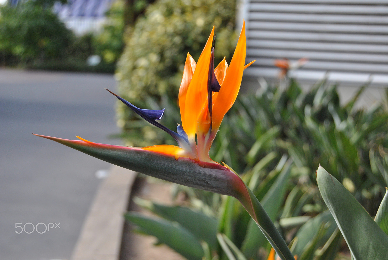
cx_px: 194
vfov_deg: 16.6
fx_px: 890
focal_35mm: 82
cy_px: 130
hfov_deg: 24.6
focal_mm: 55
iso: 400
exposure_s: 1/500
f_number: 5.6
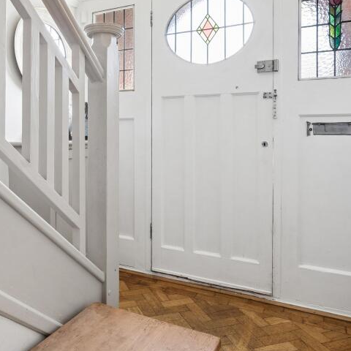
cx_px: 137
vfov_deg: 55.2
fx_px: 333
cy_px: 141
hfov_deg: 55.1
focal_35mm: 29
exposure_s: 1/15
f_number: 8
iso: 320
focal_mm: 16
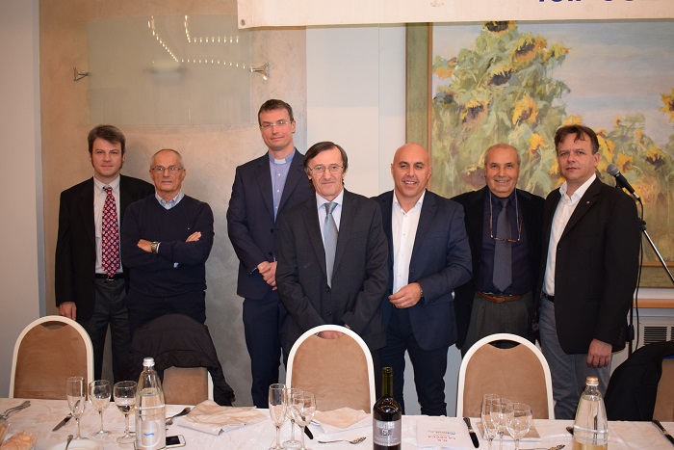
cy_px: 225
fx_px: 674
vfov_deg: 36.9
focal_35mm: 36
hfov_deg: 53.1
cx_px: 337
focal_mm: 24
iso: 1250
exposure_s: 1/60
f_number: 3.8
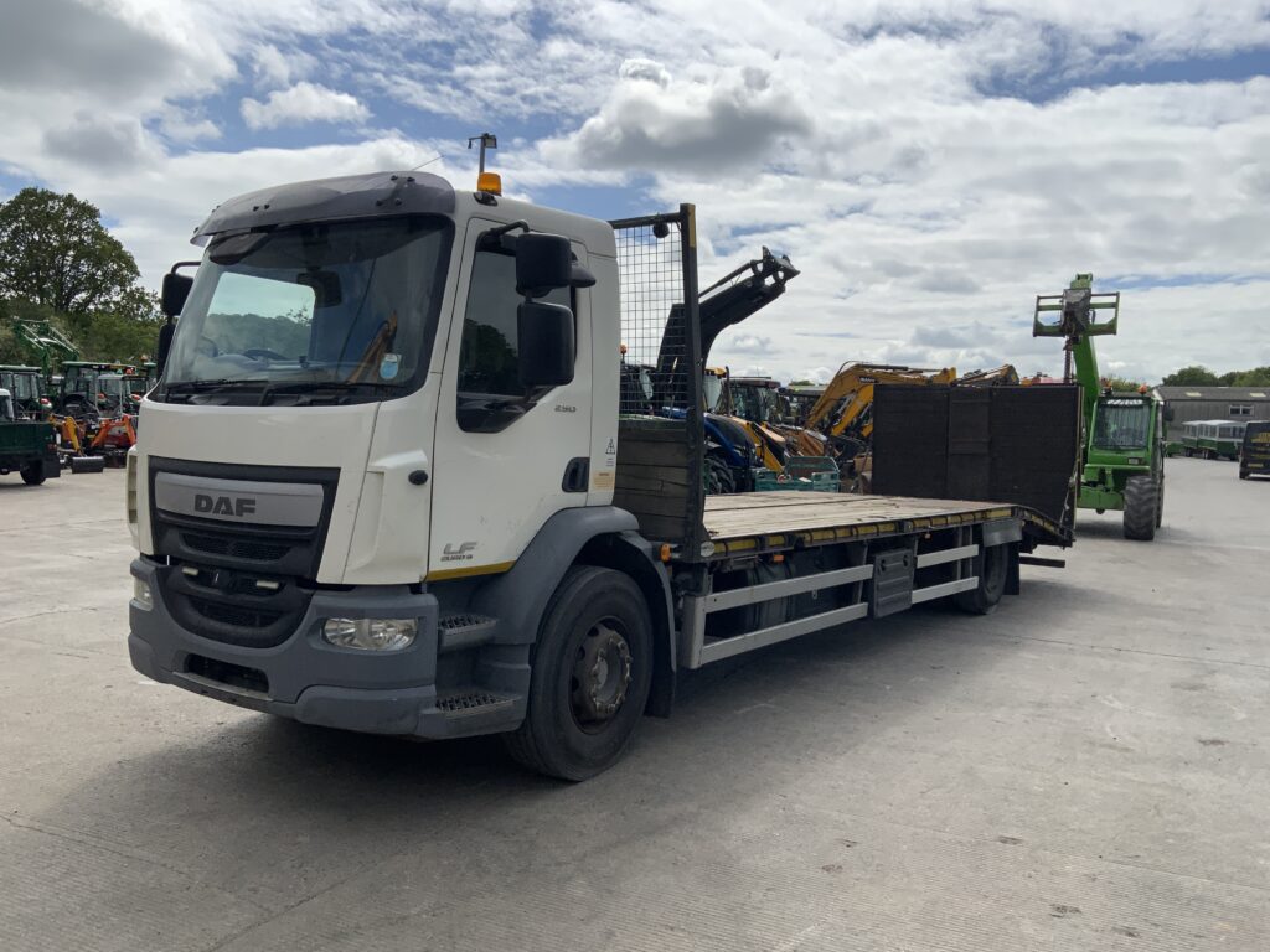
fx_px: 1064
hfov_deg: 61.7
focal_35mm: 29
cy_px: 476
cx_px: 635
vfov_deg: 48.2
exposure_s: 1/4405
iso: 20
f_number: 1.8
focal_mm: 3
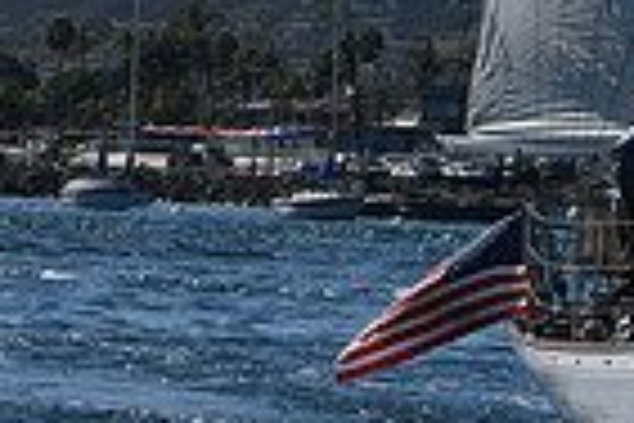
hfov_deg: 4.7
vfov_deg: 3.2
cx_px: 1138
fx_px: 7607
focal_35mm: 432
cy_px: -308
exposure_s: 1/640
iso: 100
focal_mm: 70
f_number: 9
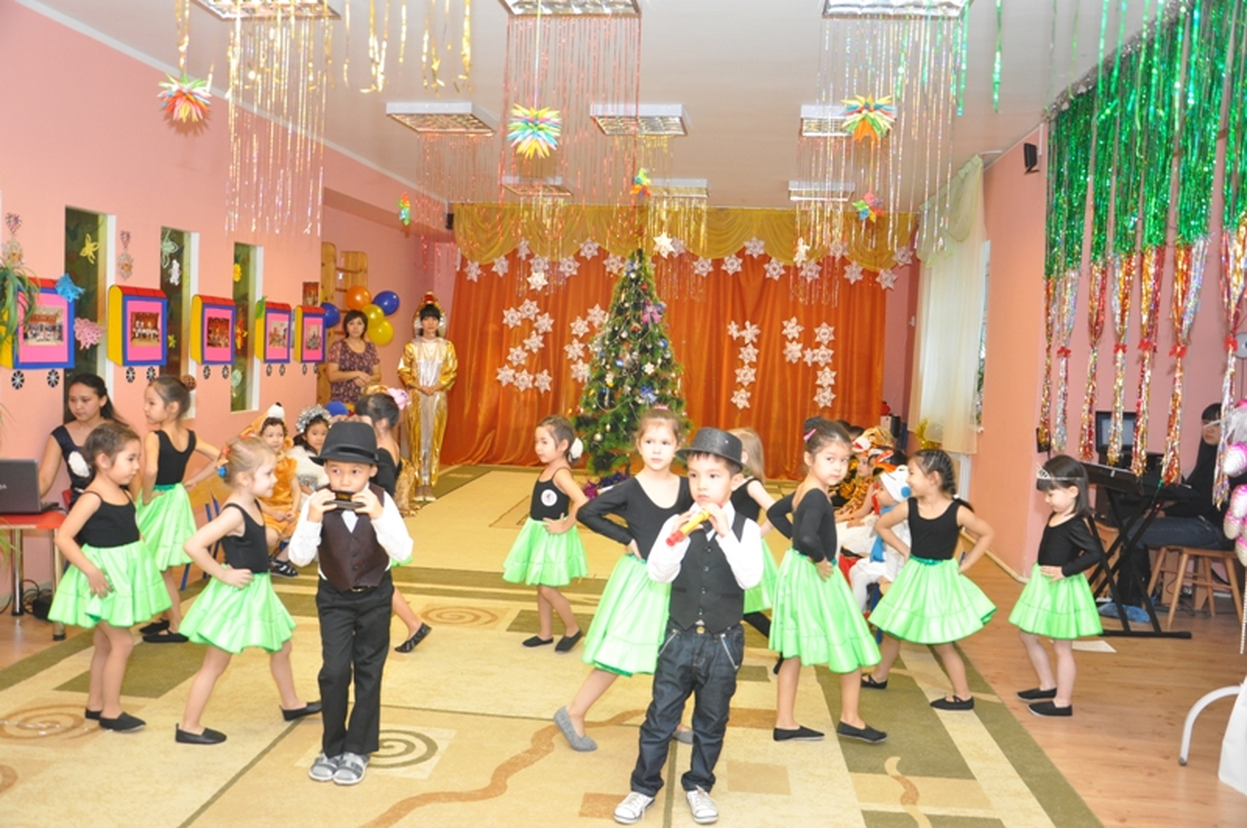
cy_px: 414
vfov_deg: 41.6
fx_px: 1090
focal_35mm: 32
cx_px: 624
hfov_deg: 59.6
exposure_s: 1/60
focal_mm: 21
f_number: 4
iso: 800
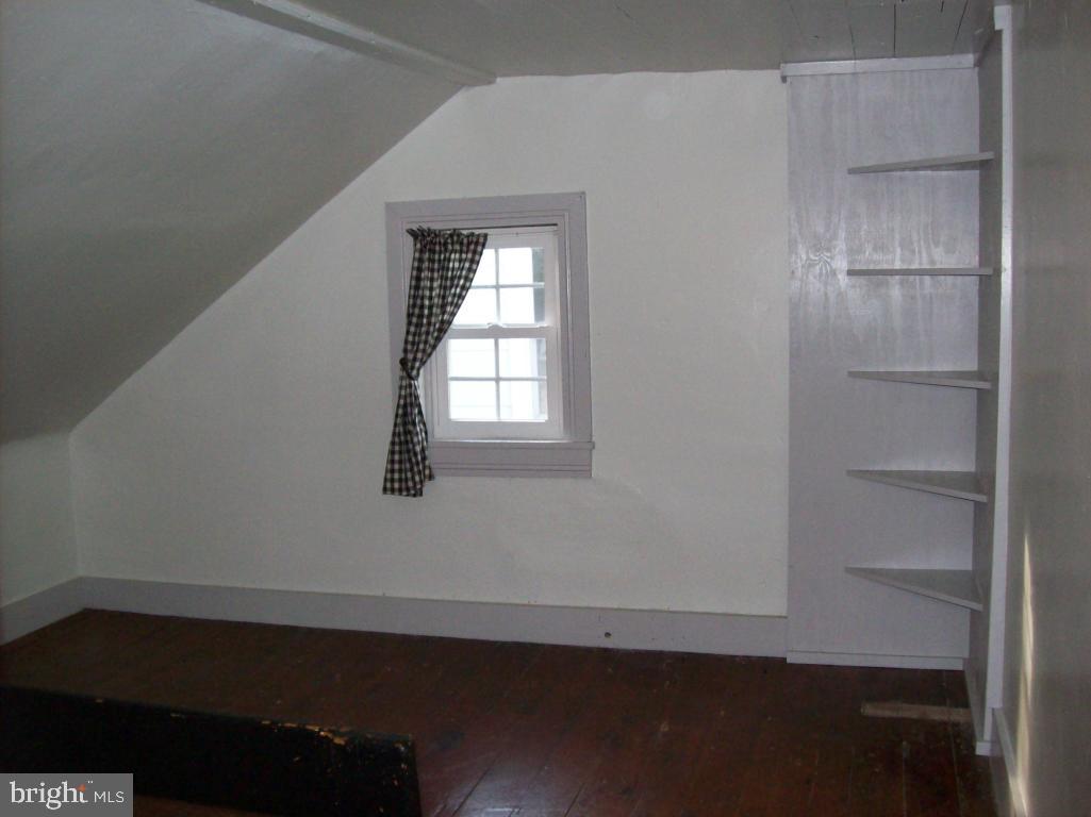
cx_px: 546
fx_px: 1134
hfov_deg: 51.4
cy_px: 408
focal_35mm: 36
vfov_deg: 39.6
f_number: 2.7
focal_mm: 6
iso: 200
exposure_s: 1/64
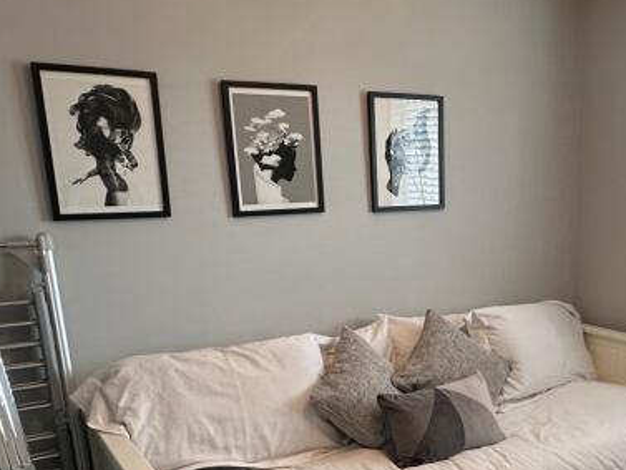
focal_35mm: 38
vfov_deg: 36.7
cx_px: 452
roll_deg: +0.4
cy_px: 360
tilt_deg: -14.5
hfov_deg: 47.5
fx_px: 687
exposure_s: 1/100
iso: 160
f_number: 2.2
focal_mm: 2.22
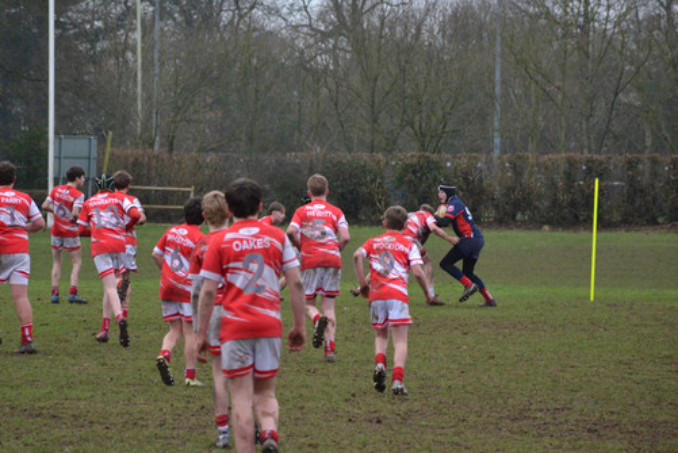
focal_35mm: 268
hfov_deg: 7.7
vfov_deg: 5.1
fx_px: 5052
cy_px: 190
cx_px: 307
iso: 560
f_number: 5.6
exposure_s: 1/500
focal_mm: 140
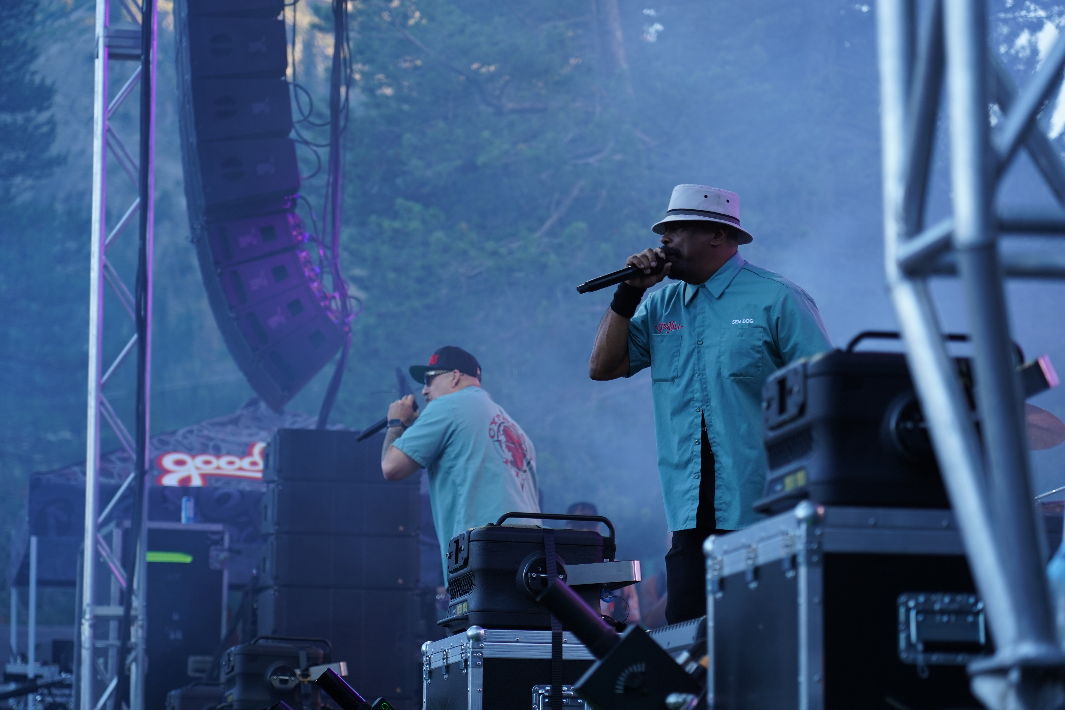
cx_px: 532
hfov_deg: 19.5
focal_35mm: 105
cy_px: 355
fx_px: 3106
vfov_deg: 13.0
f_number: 4
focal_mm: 105
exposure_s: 1/160
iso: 250
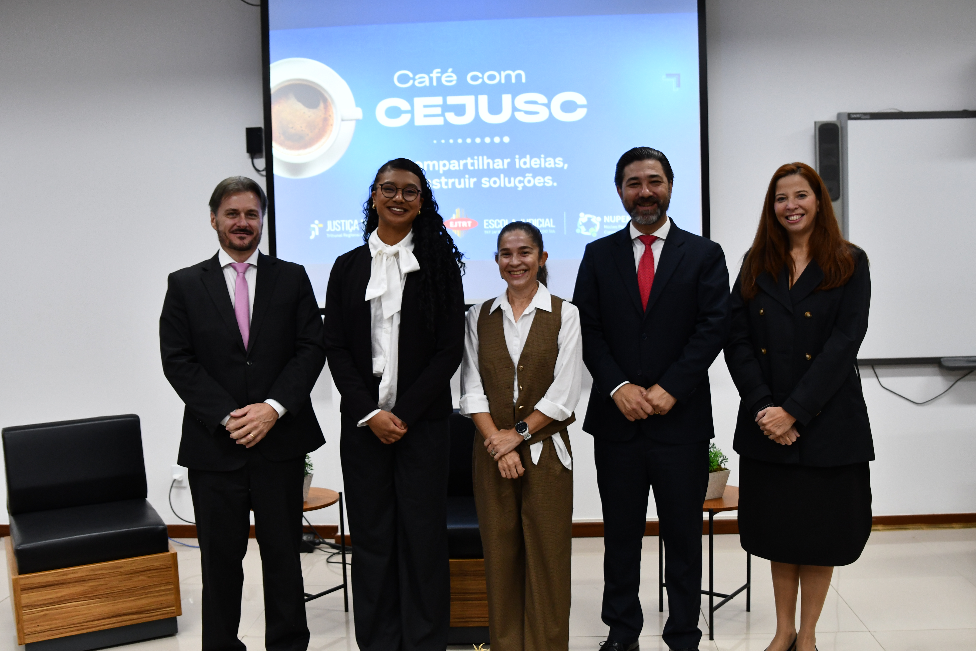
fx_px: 976
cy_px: 326
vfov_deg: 36.9
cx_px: 488
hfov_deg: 53.1
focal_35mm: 36
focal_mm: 24
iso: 800
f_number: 2.8
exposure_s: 1/200
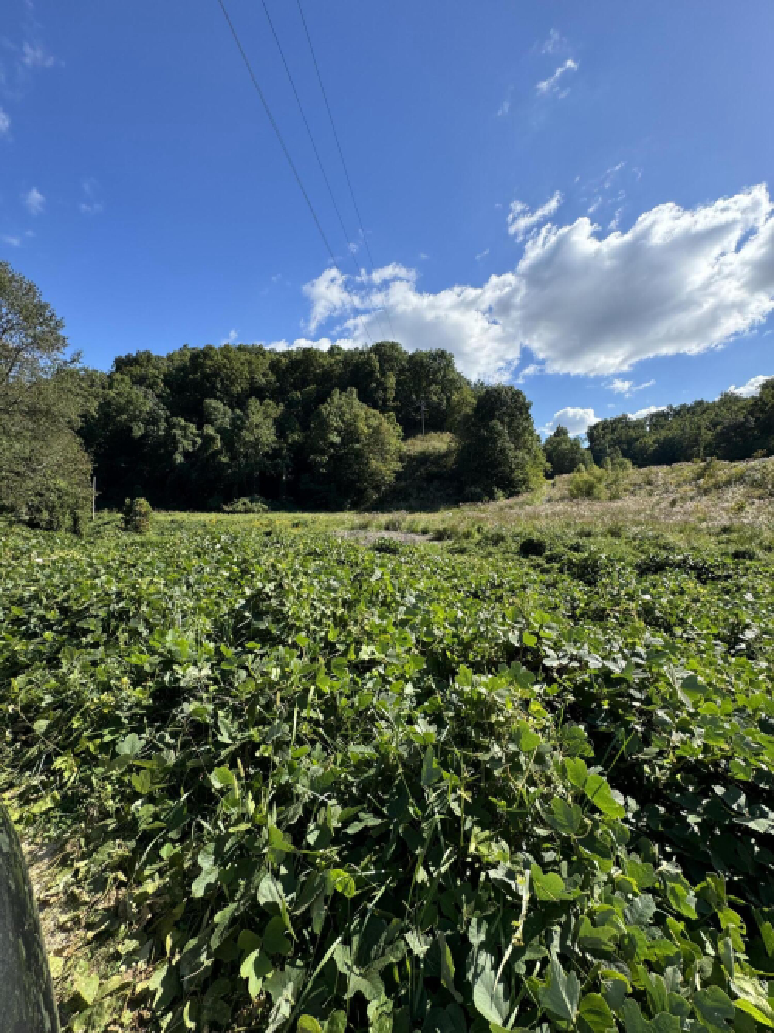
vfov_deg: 102.1
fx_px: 418
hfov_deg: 85.7
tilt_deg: -1.6
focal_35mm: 14
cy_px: 516
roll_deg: +1.5
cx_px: 387
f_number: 2.2
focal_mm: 2.22
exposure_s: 1/956
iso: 50
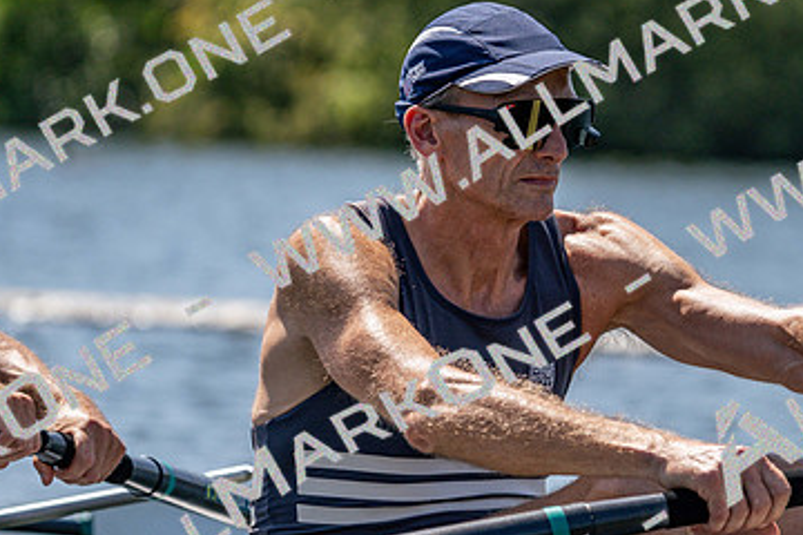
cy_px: 295
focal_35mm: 447
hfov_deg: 4.6
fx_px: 9970
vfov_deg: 3.1
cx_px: 524
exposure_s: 1/2000
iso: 320
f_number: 5.6
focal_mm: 277
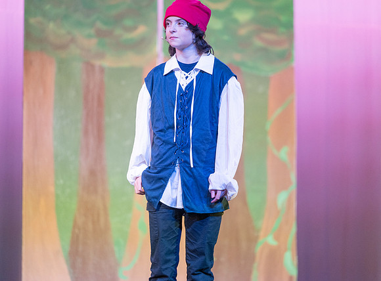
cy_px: 127
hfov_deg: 9.4
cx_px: 184
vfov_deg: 6.9
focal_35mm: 212
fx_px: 2319
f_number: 2.8
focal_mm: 175
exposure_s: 1/400
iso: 1100
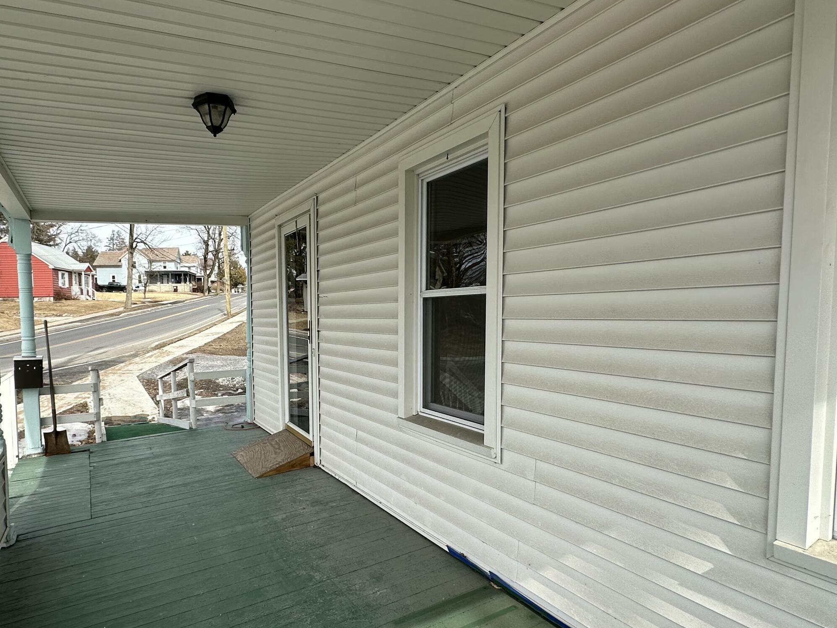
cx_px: 341
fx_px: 508
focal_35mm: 21
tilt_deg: -3.0
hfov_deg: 78.2
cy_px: 346
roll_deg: +2.1
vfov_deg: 63.3
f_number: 2.2
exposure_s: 1/910
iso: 40
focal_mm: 2.22
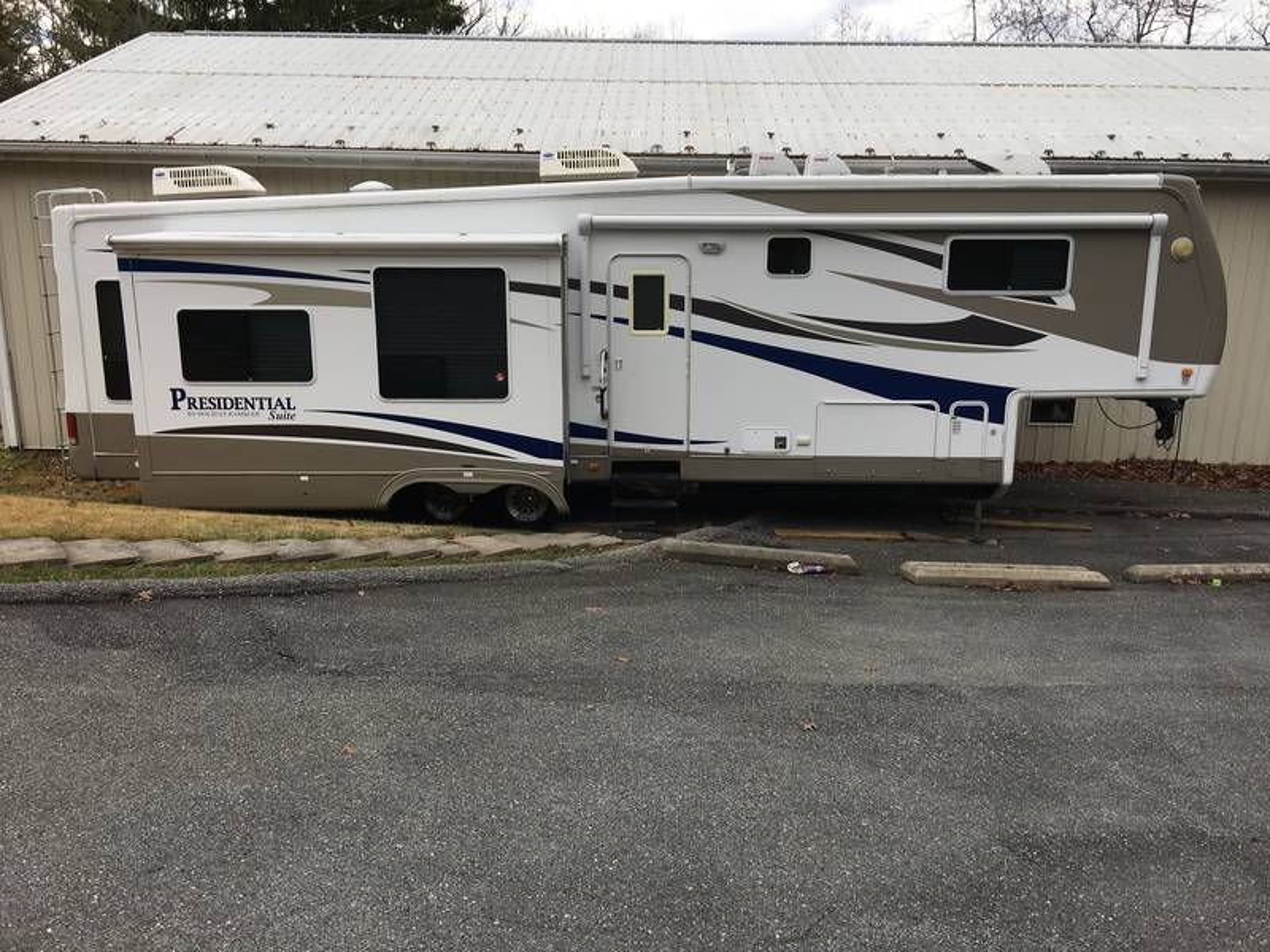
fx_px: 1064
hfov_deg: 61.7
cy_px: 476
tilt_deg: -13.8
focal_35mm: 29
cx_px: 635
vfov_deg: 48.2
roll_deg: -1.7
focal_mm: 4.15
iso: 25
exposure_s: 1/444
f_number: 2.2
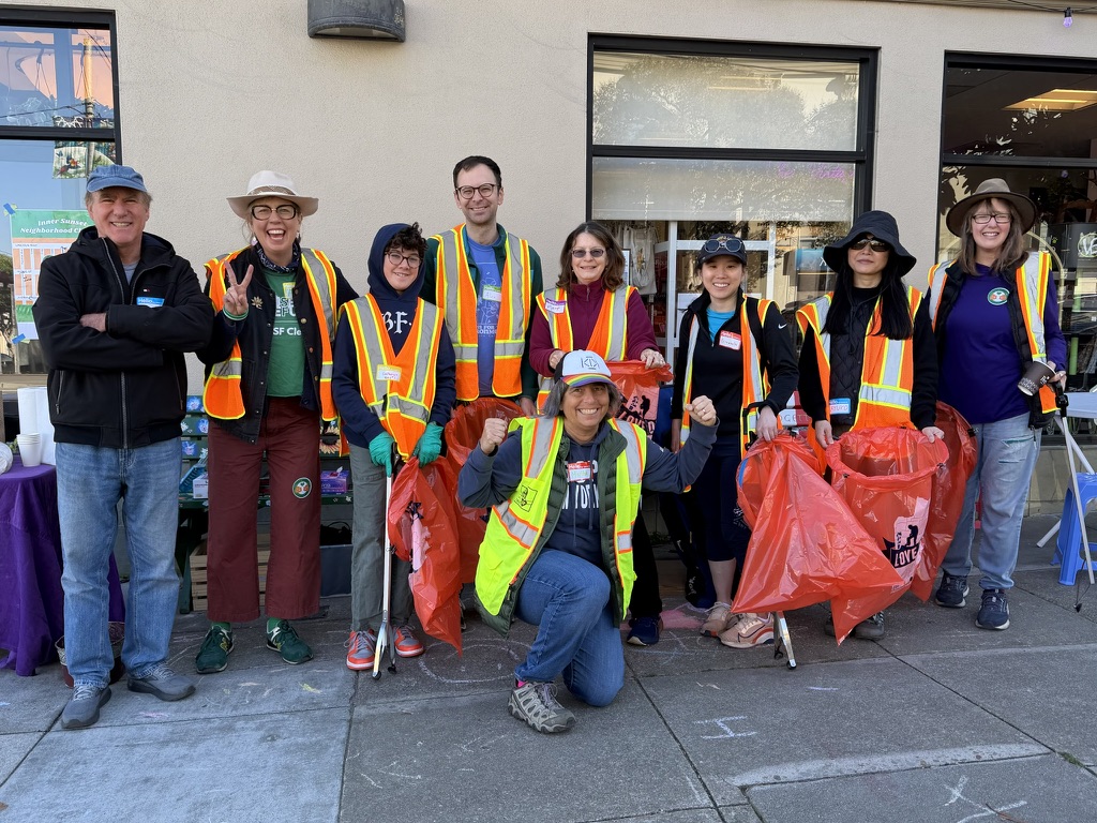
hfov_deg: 71.6
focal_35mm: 24
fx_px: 761
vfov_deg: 56.8
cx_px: 548
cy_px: 412
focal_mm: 6.76
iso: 80
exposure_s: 1/481
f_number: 1.78
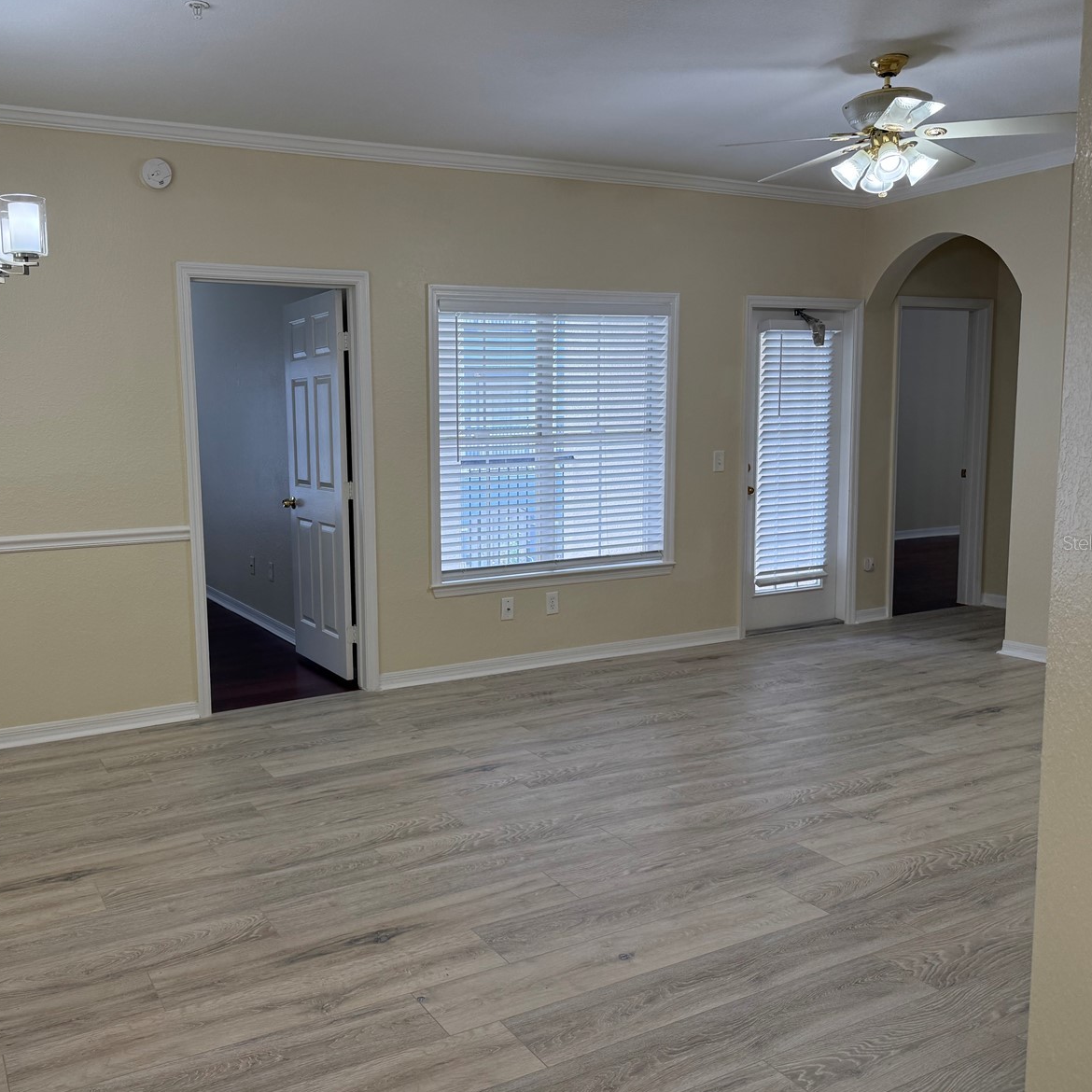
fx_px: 1035
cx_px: 404
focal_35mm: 29
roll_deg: +0.9
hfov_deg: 54.9
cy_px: 542
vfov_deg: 55.6
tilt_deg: -6.6
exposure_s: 1/228
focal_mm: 6.76
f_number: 1.78
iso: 125
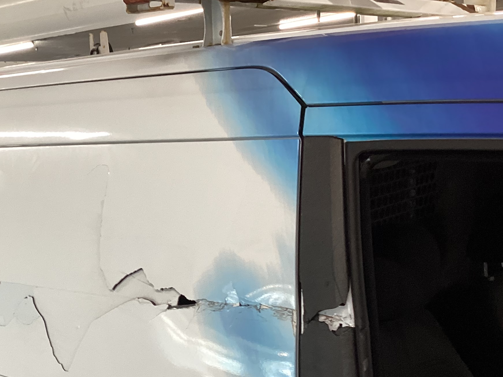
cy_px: 310
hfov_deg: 32.2
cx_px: 88
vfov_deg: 24.7
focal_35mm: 58
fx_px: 843
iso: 100
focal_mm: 3.3
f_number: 2.4
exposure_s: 1/50
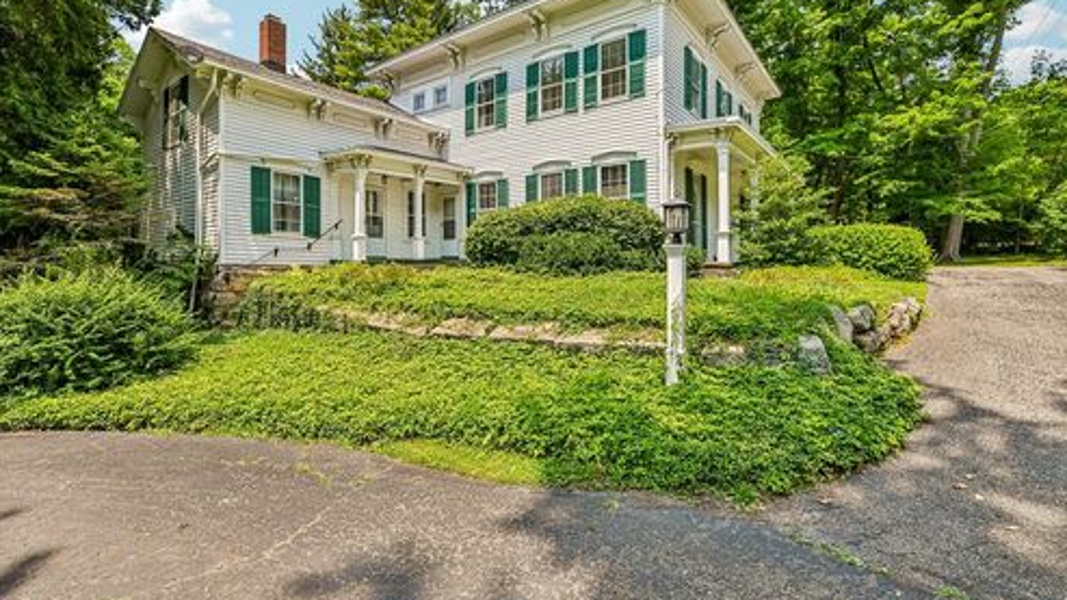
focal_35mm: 17
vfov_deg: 63.7
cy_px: 263
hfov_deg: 95.9
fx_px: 481
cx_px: 537
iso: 400
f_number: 6.3
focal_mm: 16
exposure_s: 1/1600
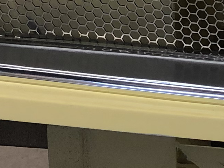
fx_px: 1126
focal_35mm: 174
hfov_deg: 10.9
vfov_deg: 8.5
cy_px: 0
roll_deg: -1.5
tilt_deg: -19.5
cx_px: 357
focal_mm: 3.99
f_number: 1.8
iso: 40
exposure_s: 1/20
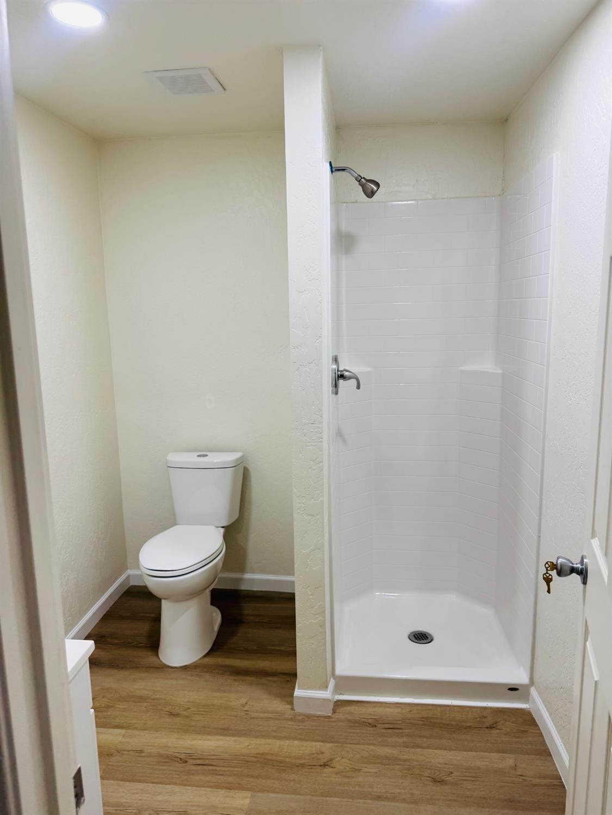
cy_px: 408
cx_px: 306
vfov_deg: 71.6
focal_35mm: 24
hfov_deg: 56.8
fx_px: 566
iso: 80
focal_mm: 6.76
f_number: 1.78
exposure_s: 1/120
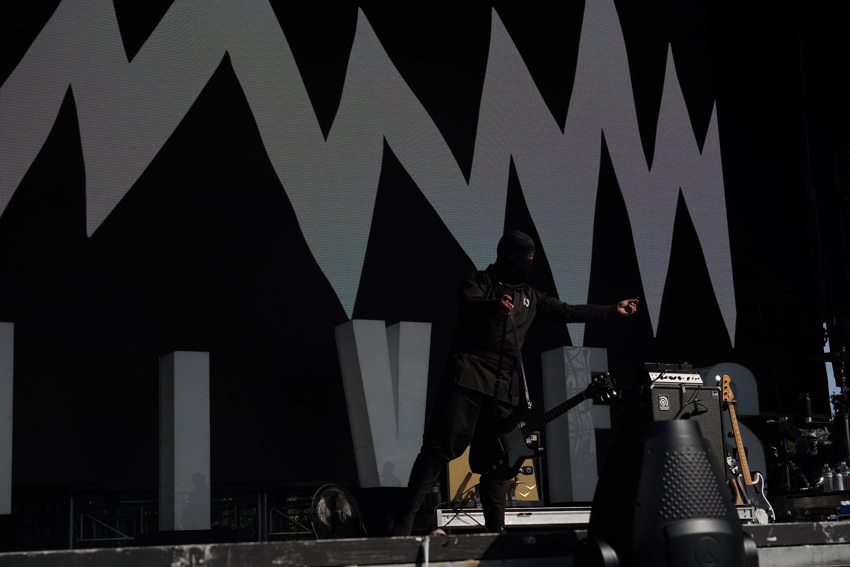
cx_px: 425
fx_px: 1322
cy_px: 284
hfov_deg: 35.6
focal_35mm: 56
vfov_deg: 24.2
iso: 100
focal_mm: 56
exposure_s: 1/1000
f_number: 8
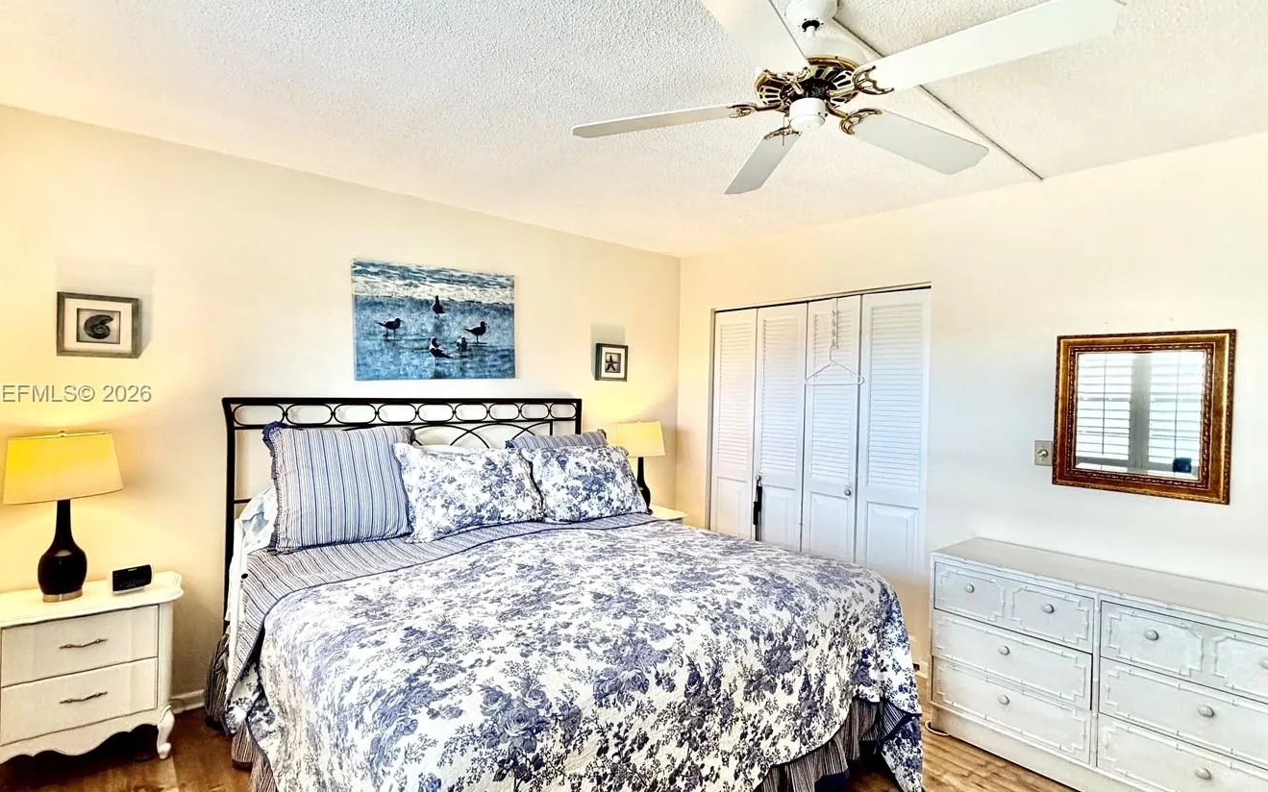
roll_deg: -0.6
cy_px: 394
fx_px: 622
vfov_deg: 65.0
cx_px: 620
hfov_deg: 91.1
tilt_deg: -0.6
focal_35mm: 18
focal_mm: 2.22
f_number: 2.2
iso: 200
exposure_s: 1/60
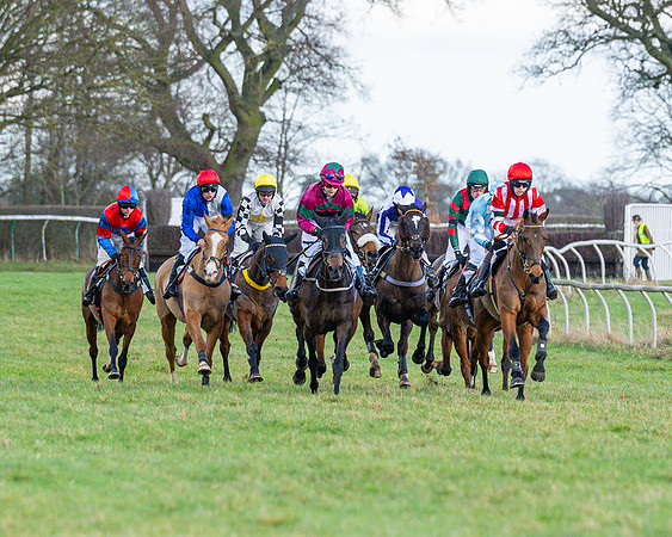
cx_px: 524
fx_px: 10010
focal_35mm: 503
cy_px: 256
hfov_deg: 3.8
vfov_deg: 3.1
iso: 640
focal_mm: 185
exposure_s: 1/2000
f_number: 4
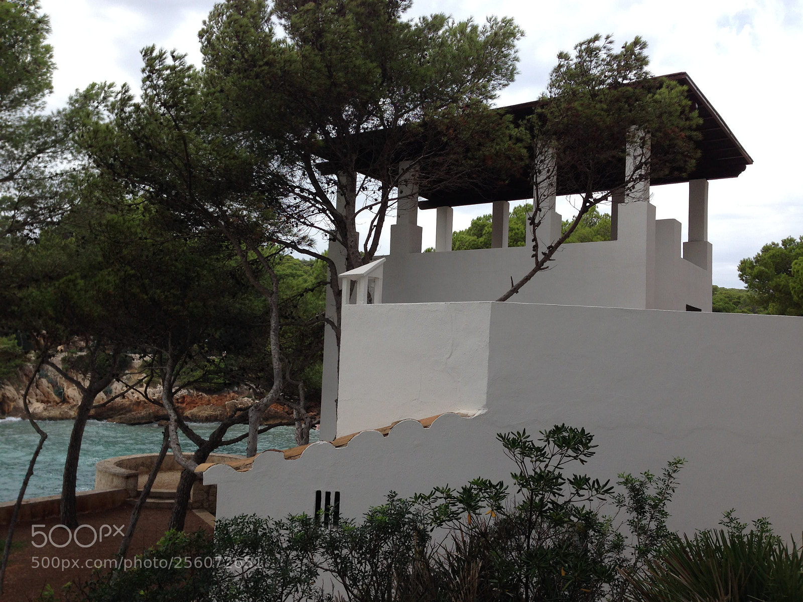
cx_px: 402
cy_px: 301
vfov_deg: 42.9
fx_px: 766
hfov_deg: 55.4
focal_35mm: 33
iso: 50
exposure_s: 1/733
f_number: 2.4
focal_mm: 4.12
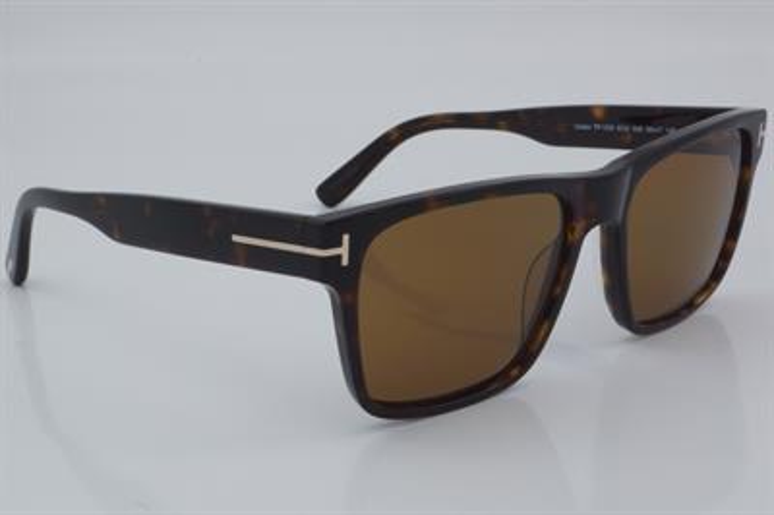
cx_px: 387
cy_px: 258
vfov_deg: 18.2
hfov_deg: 27.0
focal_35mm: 75
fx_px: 1611
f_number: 32
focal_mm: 50
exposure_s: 1/4
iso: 100
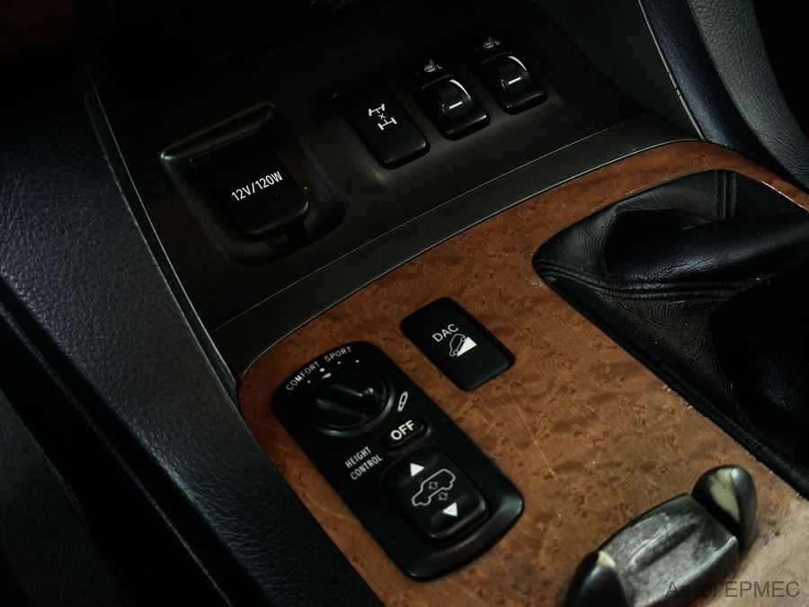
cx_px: 404
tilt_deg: -46.0
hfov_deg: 39.7
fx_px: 1122
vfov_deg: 30.3
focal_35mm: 48
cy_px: 304
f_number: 1.78
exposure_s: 1/25
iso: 500
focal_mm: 6.86
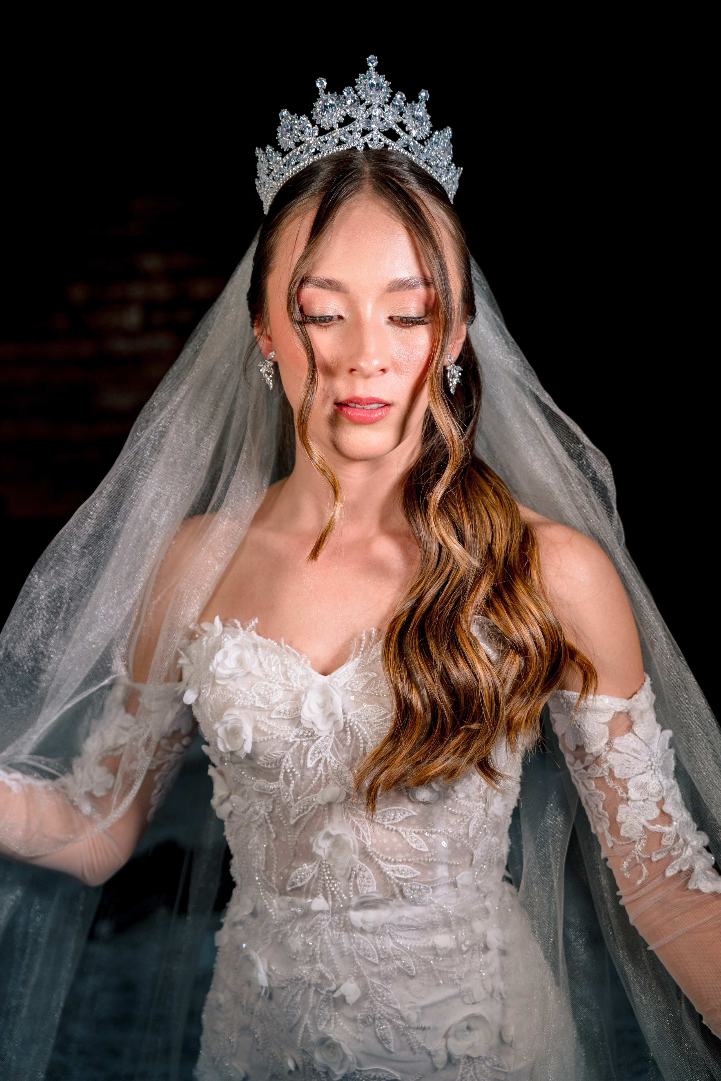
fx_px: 1622
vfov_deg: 36.9
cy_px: 540
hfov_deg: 25.1
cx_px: 360
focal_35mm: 54
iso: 400
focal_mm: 54
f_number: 2.8
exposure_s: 1/320
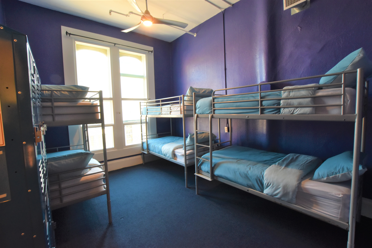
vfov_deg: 77.3
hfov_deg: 100.4
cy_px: 124
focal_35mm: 15
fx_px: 155
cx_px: 186
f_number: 10
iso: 800
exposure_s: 1/13
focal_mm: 10
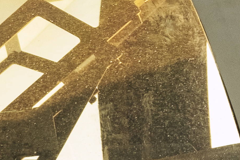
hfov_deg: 0.9
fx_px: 16129
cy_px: -132
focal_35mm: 2420
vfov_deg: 0.6
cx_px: 822
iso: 500
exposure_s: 1/400
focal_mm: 234.8
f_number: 5
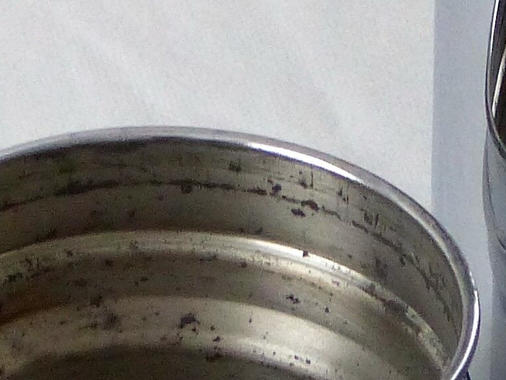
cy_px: 211
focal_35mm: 470
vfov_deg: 3.2
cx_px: 757
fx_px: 6871
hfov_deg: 4.2
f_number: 2.8
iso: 400
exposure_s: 1/30
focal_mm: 15
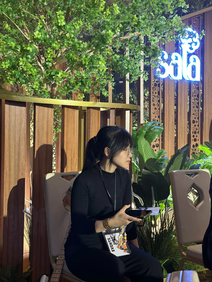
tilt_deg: -0.3
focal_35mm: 48
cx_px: 106
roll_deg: +0.3
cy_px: 141
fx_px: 392
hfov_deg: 30.3
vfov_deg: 39.7
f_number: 1.78
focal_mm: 6.86
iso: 250
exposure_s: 1/34
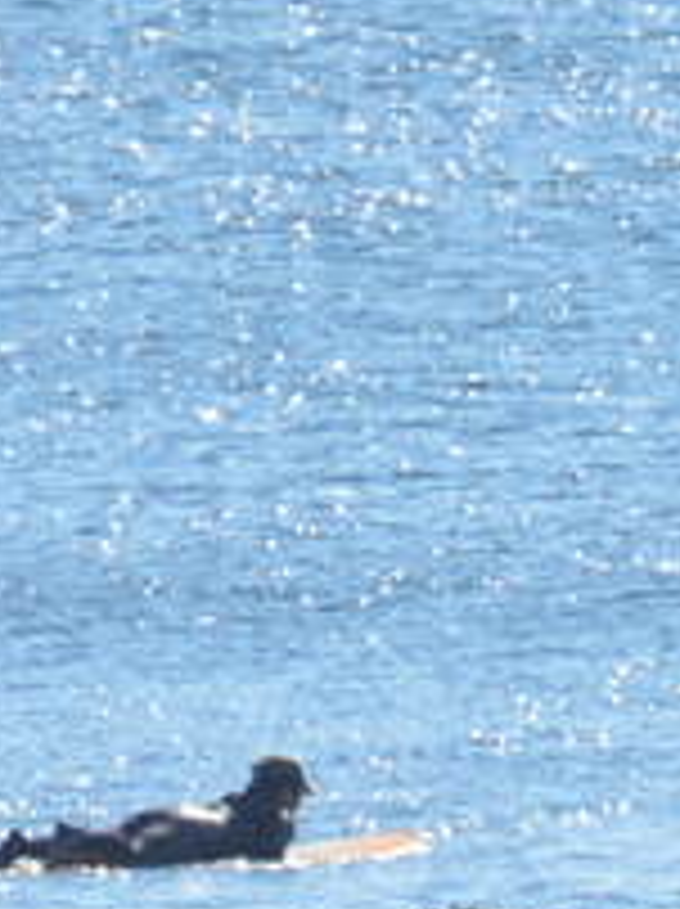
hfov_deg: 0.7
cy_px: 698
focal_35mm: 2194
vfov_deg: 0.9
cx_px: 1333
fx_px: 57587
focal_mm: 300
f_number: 6.3
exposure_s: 1/1600
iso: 400
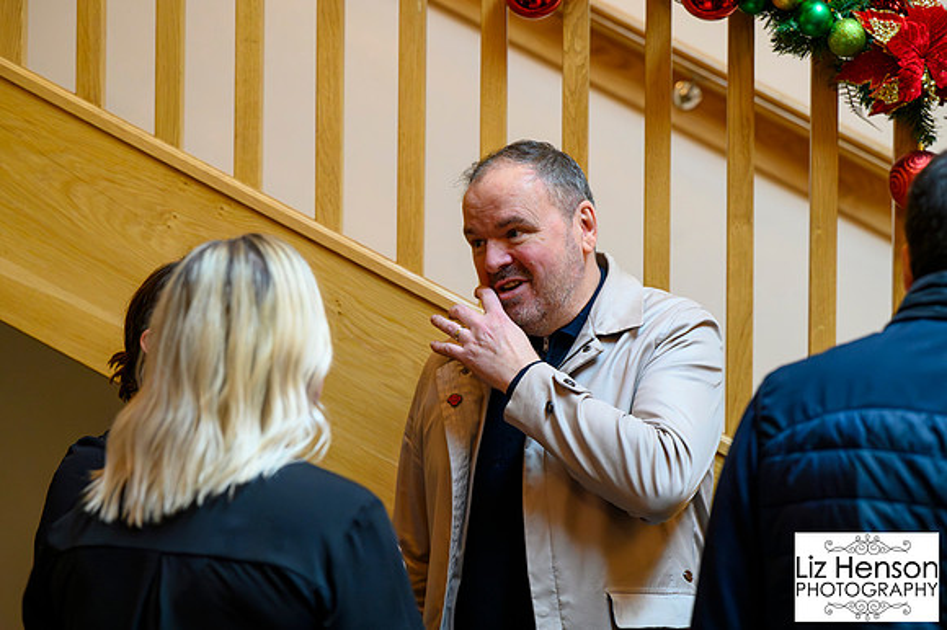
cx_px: 474
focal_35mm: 107
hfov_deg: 19.2
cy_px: 315
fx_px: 2804
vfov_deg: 12.8
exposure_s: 1/200
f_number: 4
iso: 5000
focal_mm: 105
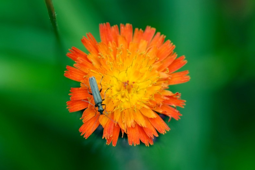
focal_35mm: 98
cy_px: 85
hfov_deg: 20.8
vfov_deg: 14.0
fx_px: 694
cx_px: 128
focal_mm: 64
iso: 200
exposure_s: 1/100
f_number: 4.5
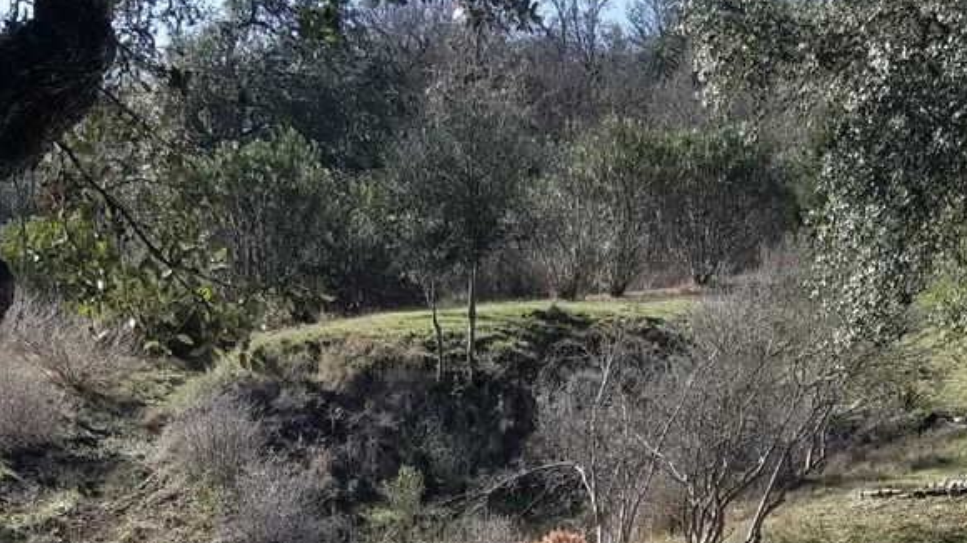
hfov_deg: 21.1
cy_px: 968
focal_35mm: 100
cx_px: 772
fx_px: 2564
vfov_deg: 11.3
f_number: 1.7
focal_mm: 4.25
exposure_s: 1/1292
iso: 50
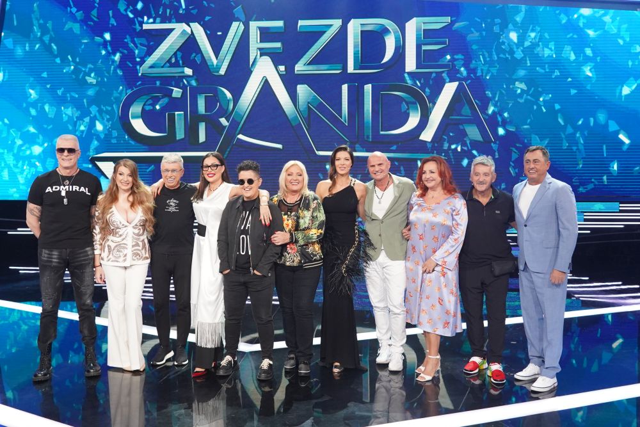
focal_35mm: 36
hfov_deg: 53.1
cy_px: 214
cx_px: 320
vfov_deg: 36.9
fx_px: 640
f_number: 4
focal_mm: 24
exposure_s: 1/320
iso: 2000
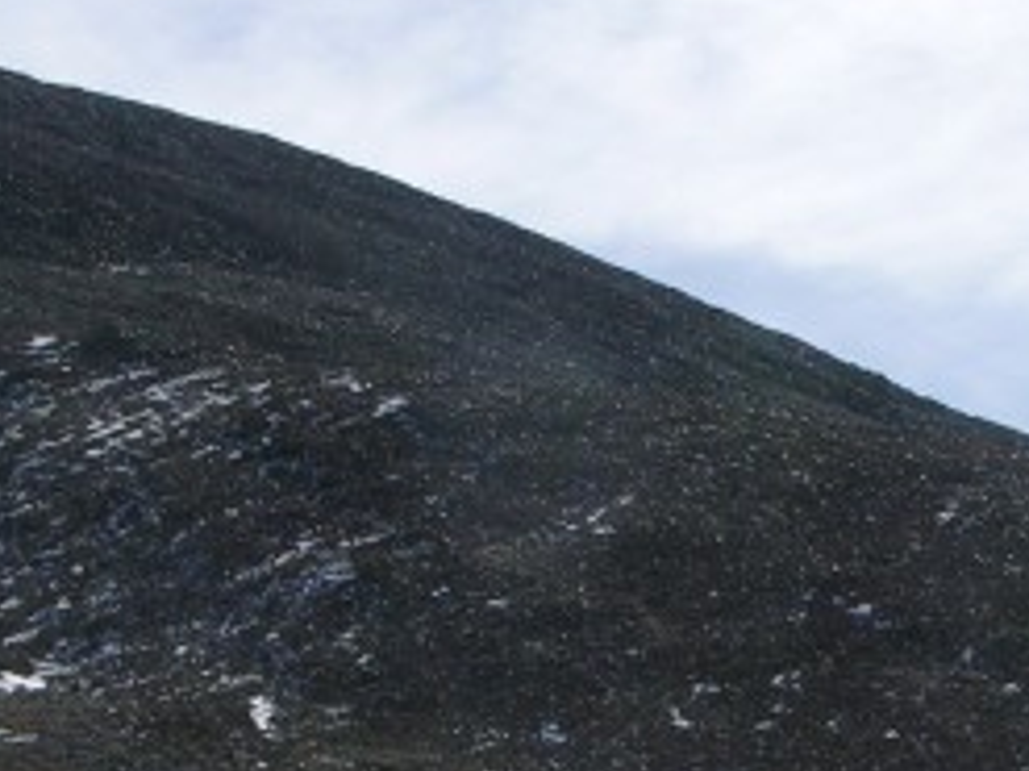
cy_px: 675
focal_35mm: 145
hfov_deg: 13.6
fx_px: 4308
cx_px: 650
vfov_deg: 10.2
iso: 50
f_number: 7.1
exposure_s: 1/323
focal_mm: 8.9
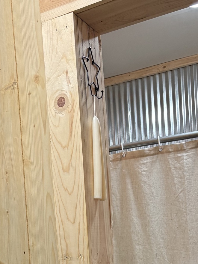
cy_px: 278
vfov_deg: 26.6
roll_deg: +3.2
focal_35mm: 68
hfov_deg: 21.1
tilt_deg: +0.1
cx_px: 13
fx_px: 518
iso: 160
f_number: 1.6
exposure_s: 1/60
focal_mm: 5.96
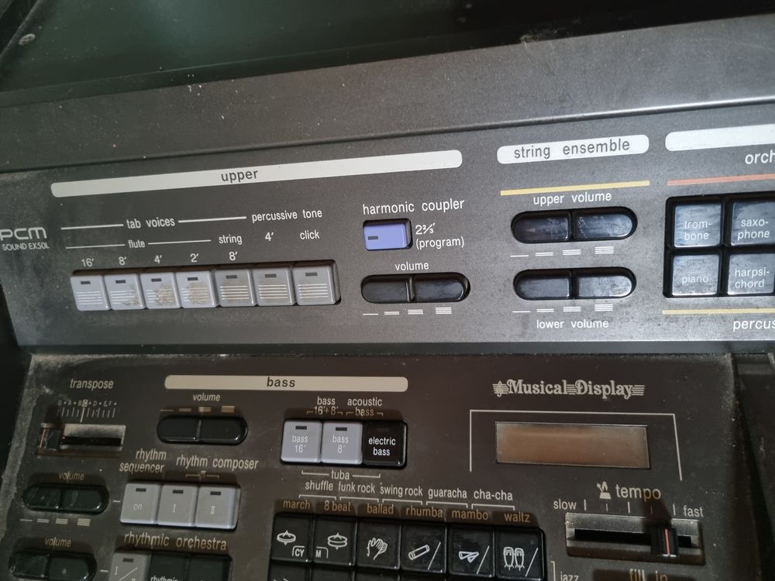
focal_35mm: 26
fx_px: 582
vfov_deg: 53.1
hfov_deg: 67.3
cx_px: 388
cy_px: 290
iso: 800
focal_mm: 5.4
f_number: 1.8
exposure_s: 1/25
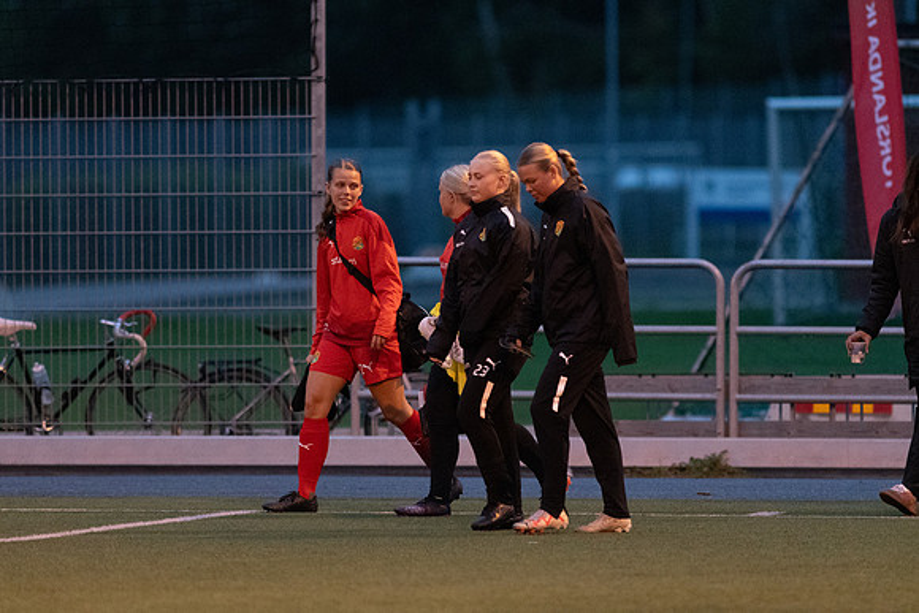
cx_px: 460
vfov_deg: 3.0
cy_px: 306
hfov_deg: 4.5
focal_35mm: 463
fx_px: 11812
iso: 8000
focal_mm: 300
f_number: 3.2
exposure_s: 1/1000
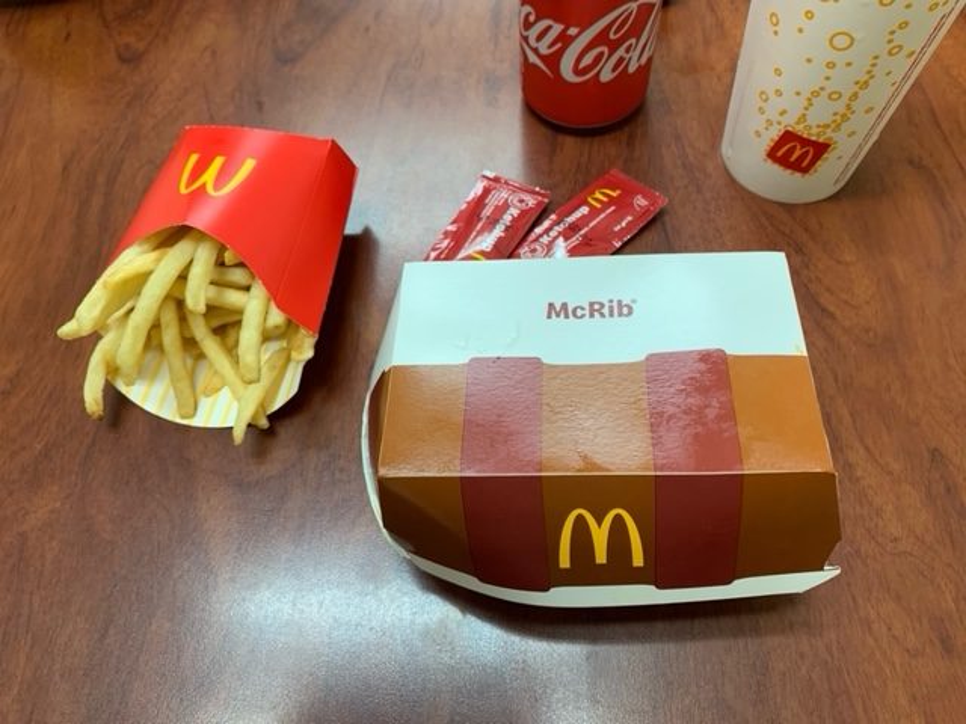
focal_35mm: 26
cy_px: 362
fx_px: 726
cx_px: 483
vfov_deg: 53.1
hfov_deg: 67.3
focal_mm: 4.25
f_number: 1.8
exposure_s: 1/60
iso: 160
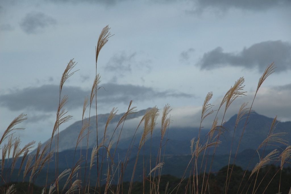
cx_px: 146
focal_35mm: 150
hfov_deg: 13.7
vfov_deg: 9.1
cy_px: 97
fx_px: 1211
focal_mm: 100
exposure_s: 1/1250
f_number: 9
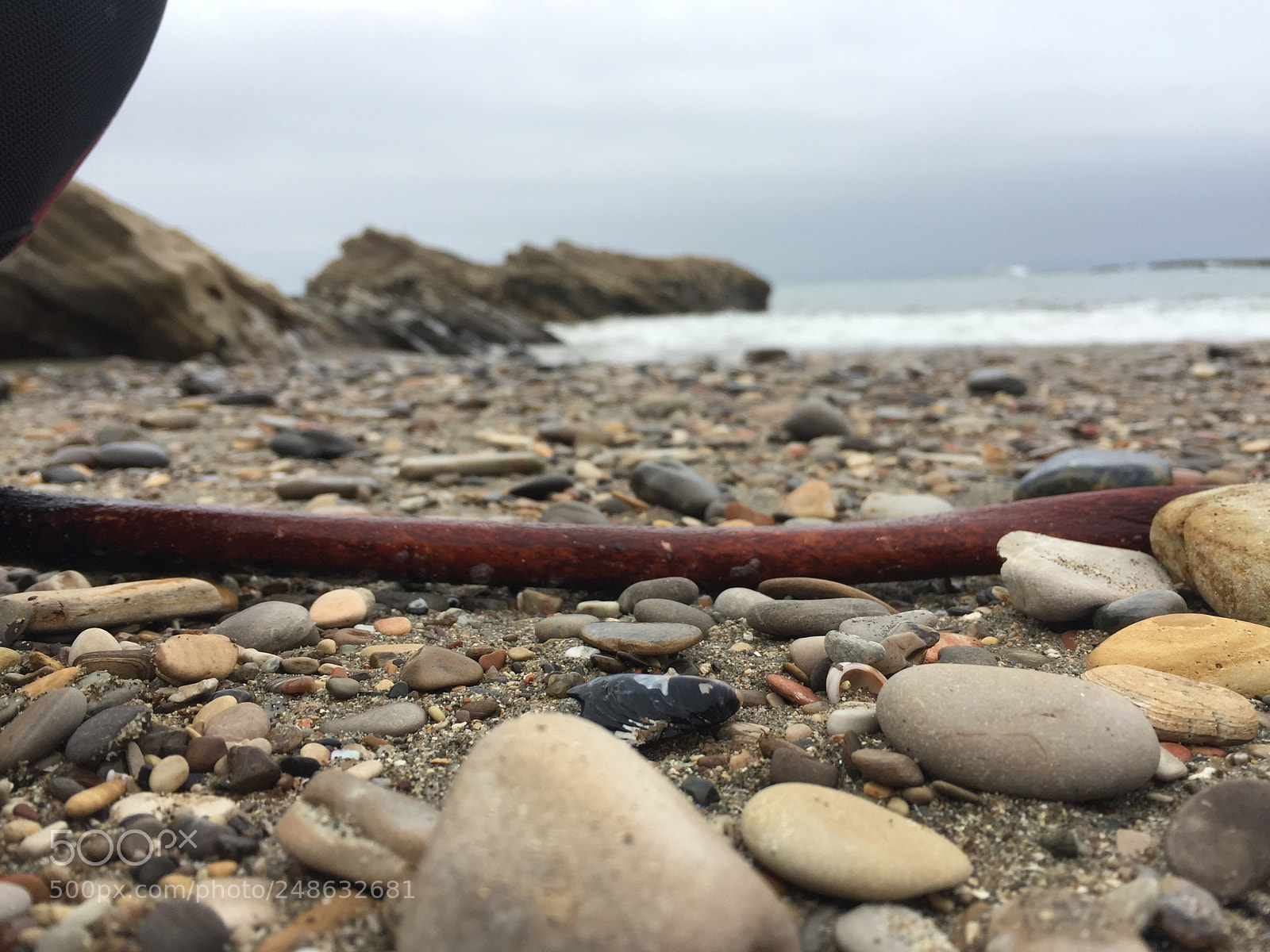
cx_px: 635
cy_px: 476
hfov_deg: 61.7
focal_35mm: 29
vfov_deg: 48.2
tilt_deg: -11.0
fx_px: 1064
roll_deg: +1.1
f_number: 2.2
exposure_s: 1/1319
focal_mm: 4.15
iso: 32
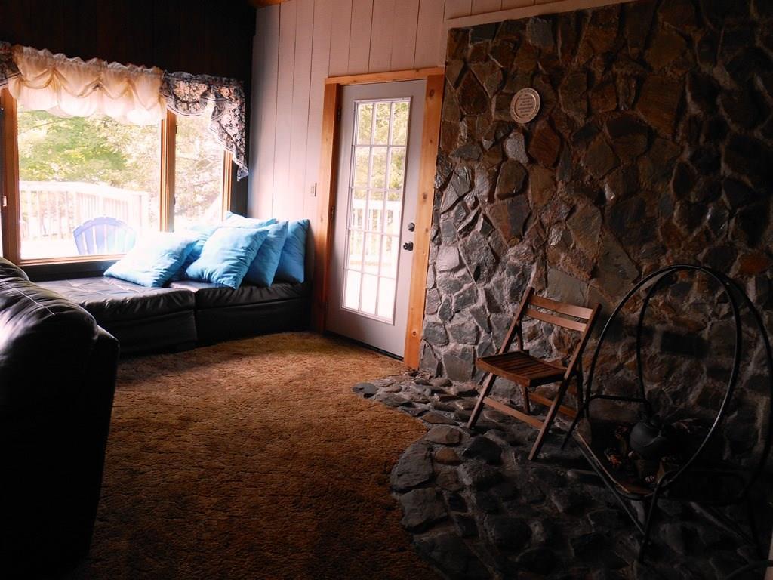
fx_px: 581
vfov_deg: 53.1
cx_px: 386
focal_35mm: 26
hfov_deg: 67.3
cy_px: 290
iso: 100
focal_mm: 4.7
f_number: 3.4
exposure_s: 1/30
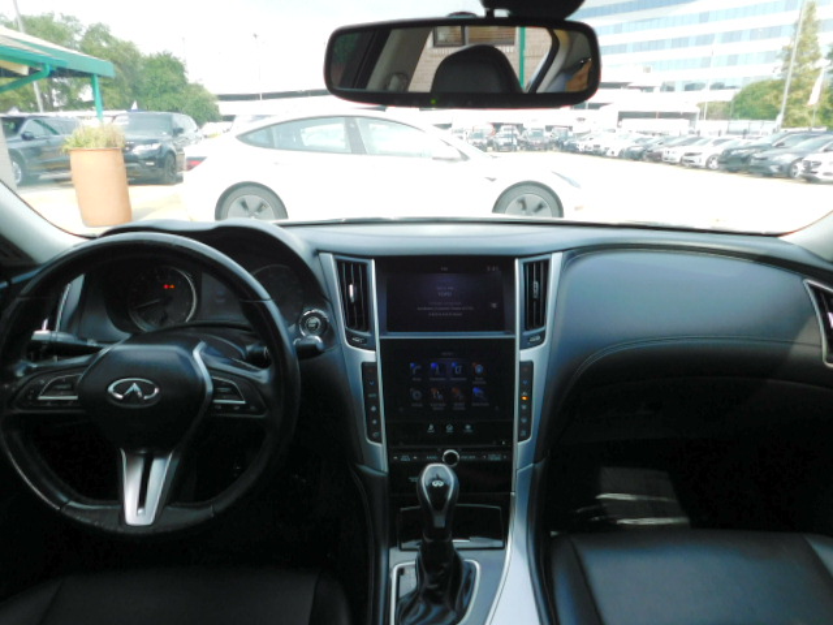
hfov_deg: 73.9
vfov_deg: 58.9
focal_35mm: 23
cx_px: 416
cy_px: 312
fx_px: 553
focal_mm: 4
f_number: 3
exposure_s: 1/320
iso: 125
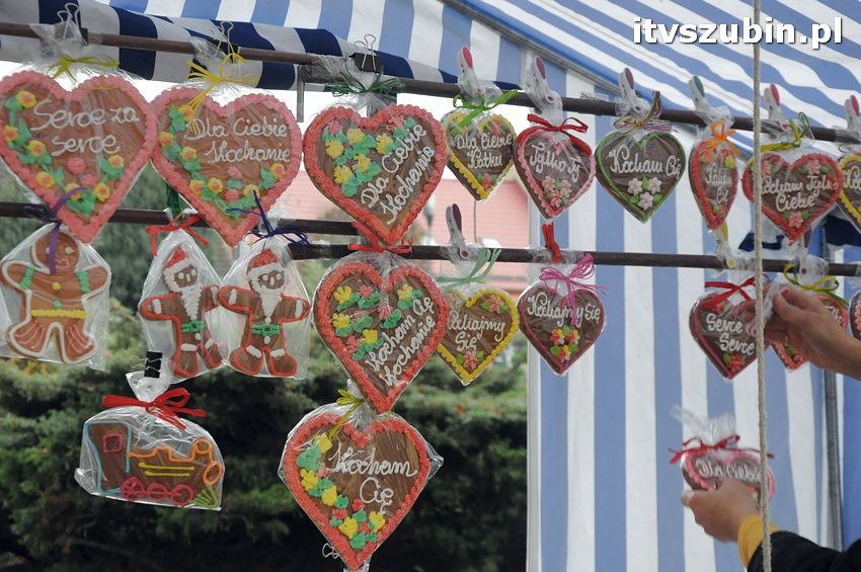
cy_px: 286
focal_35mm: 78
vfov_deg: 17.5
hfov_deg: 26.0
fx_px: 1864
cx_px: 430
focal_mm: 52
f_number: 7.1
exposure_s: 1/200
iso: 1600
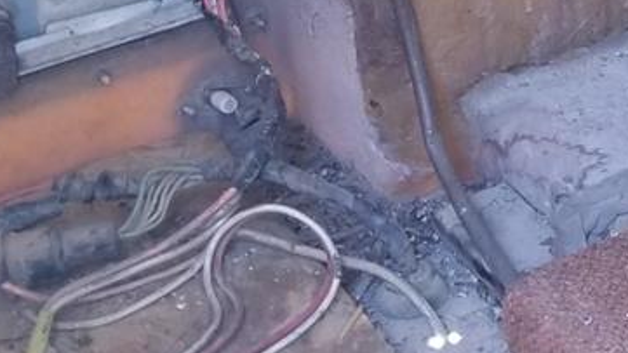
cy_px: -224
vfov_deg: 10.3
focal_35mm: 113
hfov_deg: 16.7
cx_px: 1011
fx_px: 1882
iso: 80
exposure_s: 1/60
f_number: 1.7
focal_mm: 4.25
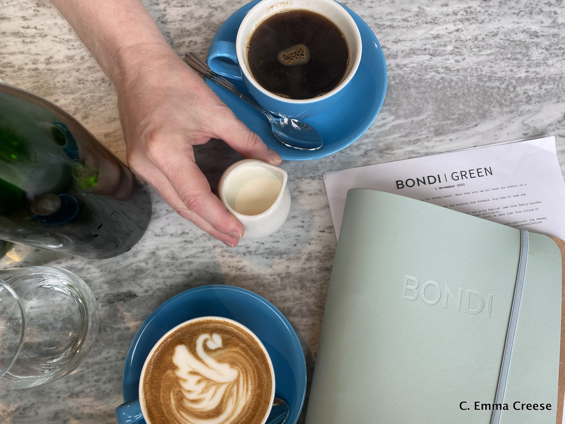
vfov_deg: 53.1
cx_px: 282
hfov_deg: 67.3
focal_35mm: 26
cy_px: 212
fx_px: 424
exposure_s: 1/100
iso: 64
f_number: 1.8
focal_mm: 4.25
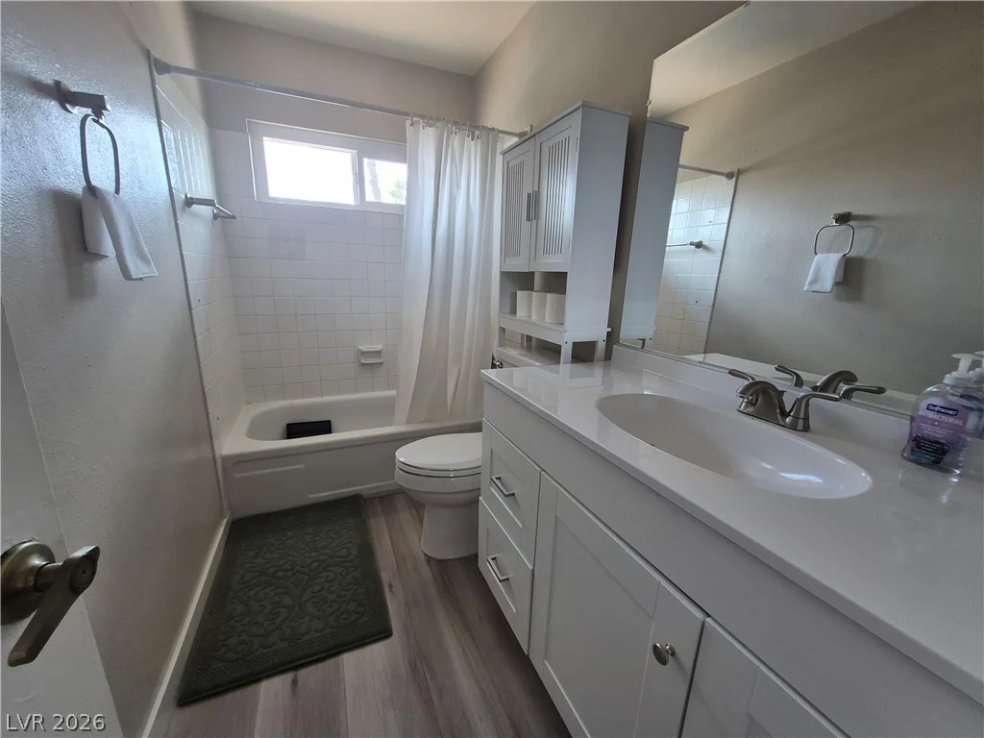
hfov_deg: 106.2
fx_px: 370
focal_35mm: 13
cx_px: 492
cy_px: 369
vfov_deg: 89.9
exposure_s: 1/60
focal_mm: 1.74
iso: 125
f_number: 2.2
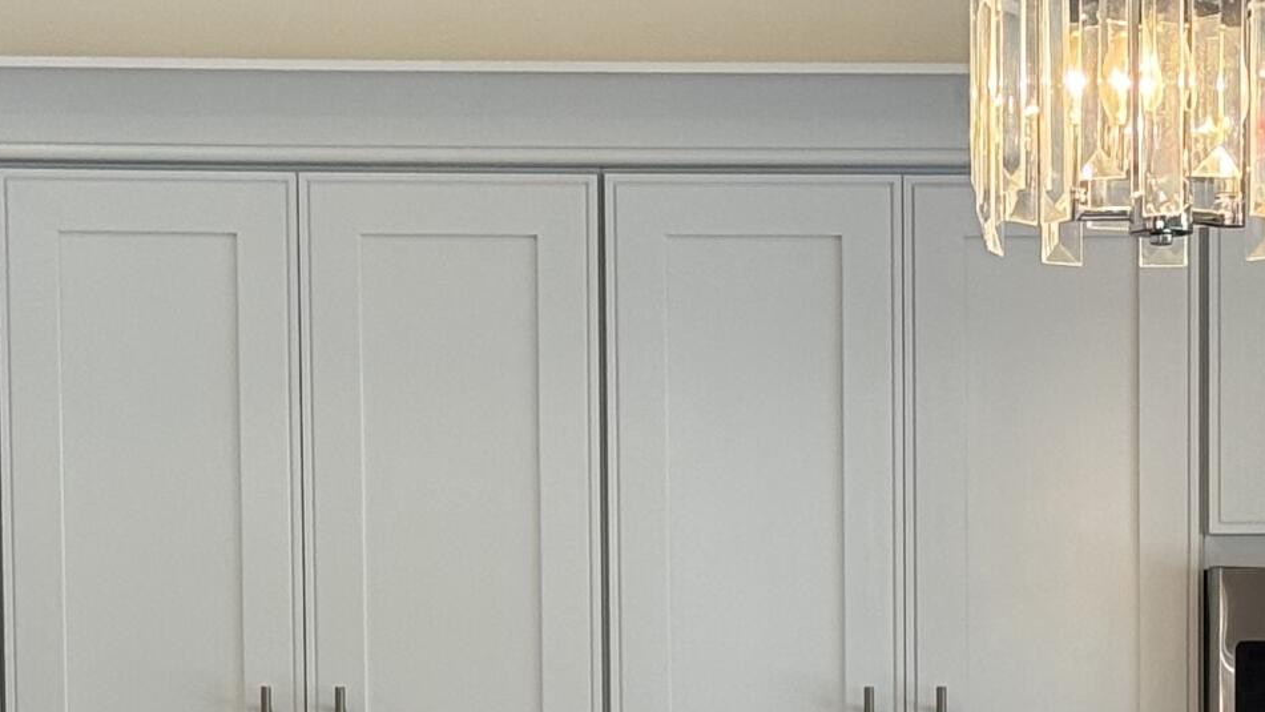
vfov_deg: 7.1
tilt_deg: -2.4
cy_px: 1306
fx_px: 5535
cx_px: 1050
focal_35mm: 165
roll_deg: -0.2
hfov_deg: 13.0
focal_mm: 6.76
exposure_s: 1/120
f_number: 1.78
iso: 80
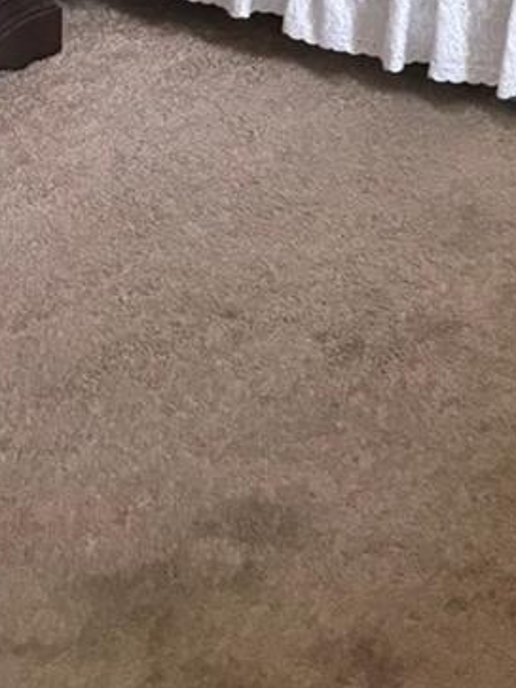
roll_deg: -4.4
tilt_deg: -10.2
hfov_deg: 15.6
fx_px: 1710
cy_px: -417
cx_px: 802
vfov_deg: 19.2
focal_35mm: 86
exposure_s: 1/60
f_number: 1.6
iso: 250
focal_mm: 5.96
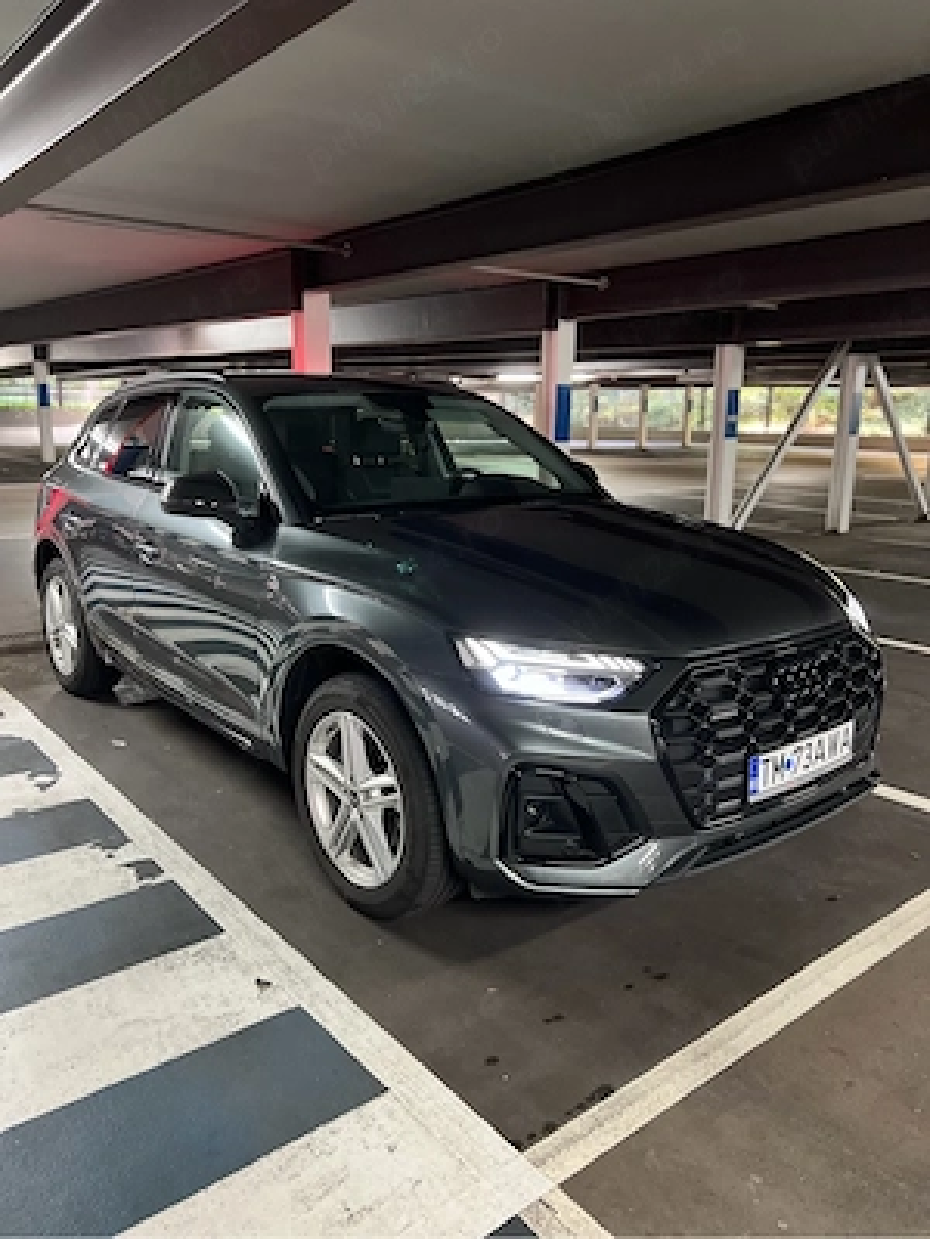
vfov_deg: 67.3
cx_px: 465
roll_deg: -1.1
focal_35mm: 26
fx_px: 931
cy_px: 620
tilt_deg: -13.1
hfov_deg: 53.1
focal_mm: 5.7
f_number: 1.5
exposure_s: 1/33
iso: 500
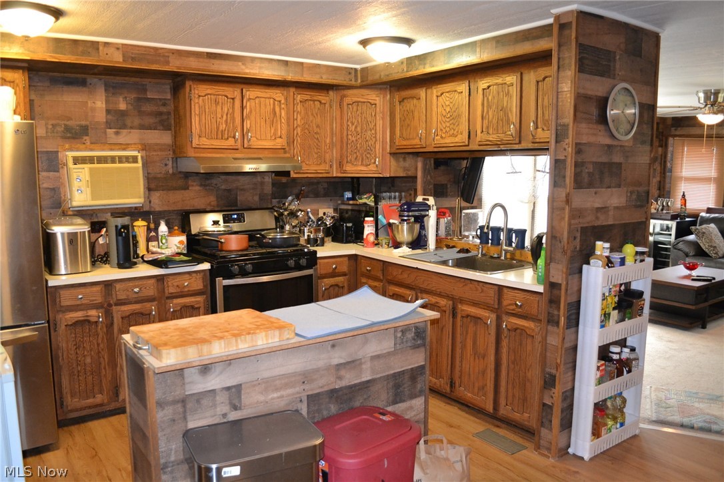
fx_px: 543
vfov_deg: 47.9
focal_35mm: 27
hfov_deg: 67.4
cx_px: 362
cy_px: 241
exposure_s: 1/60
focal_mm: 18
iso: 2000
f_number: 3.5
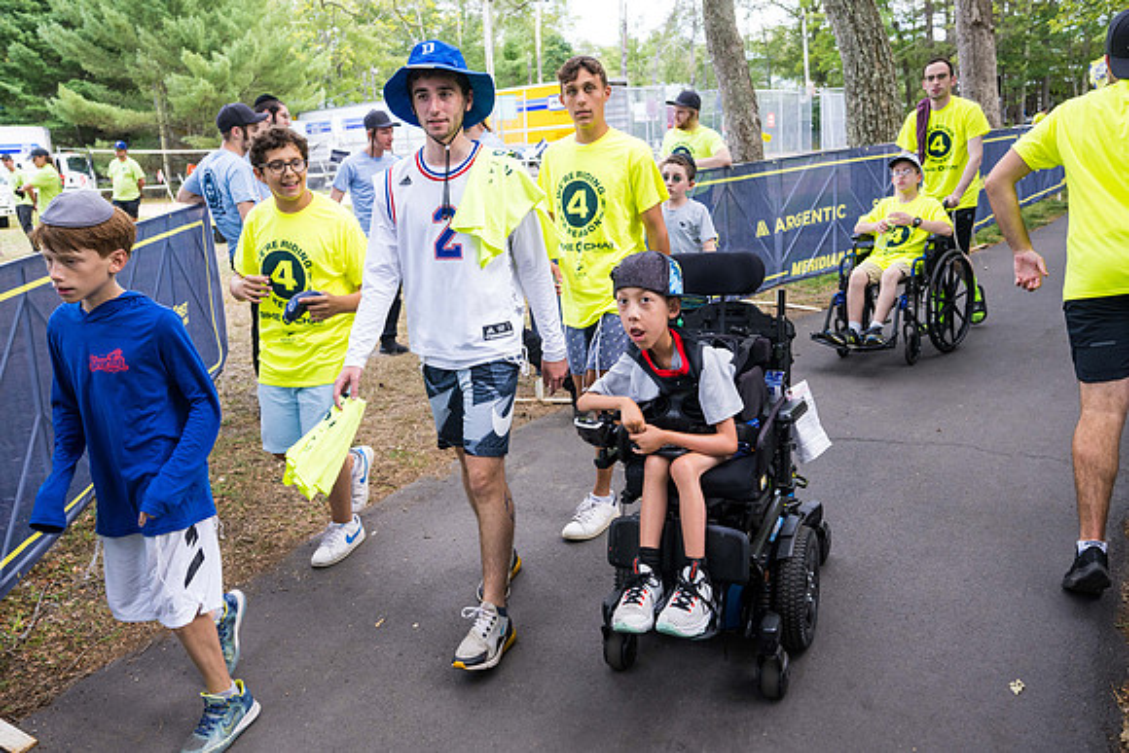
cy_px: 376
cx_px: 564
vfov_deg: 48.0
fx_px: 847
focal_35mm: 27
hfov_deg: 67.4
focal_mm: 27
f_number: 4
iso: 560
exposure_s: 1/500
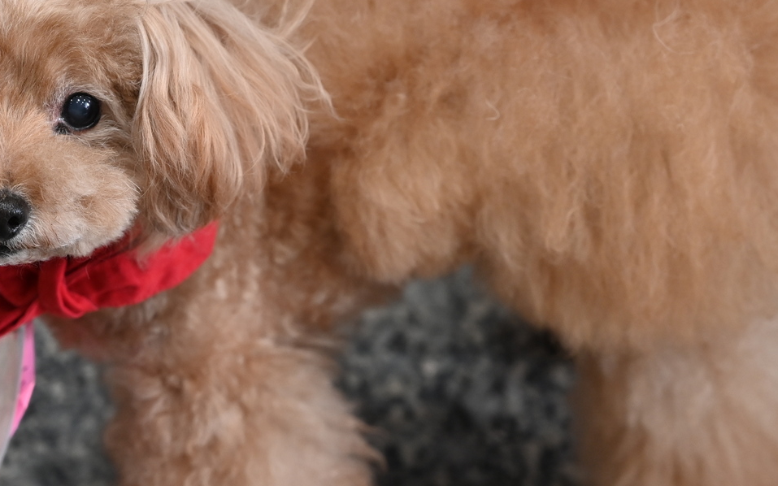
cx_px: 267
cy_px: 226
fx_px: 3159
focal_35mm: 149
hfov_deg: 14.0
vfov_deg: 8.8
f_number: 4
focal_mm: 70
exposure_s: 1/125
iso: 1000
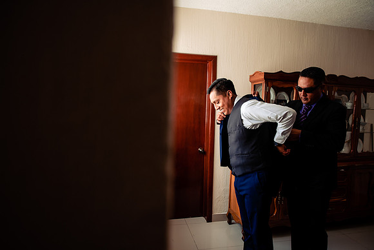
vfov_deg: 53.2
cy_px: 125
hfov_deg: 73.7
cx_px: 187
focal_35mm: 24
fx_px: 249
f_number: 3.5
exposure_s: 1/160
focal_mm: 24
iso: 400
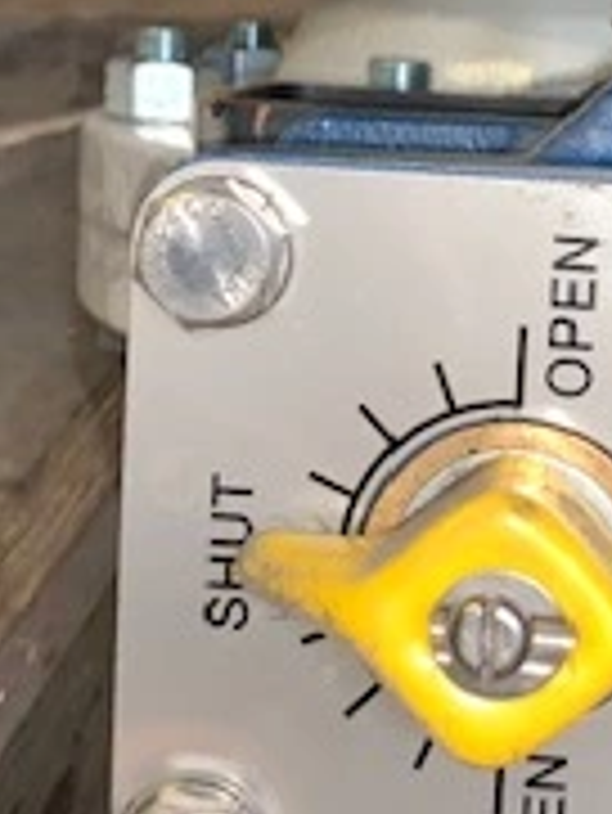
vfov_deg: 21.1
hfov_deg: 15.9
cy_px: 207
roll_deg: +2.9
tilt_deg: -21.8
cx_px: 572
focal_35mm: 92
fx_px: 2166
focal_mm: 4.25
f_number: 1.8
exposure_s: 1/17
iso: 32
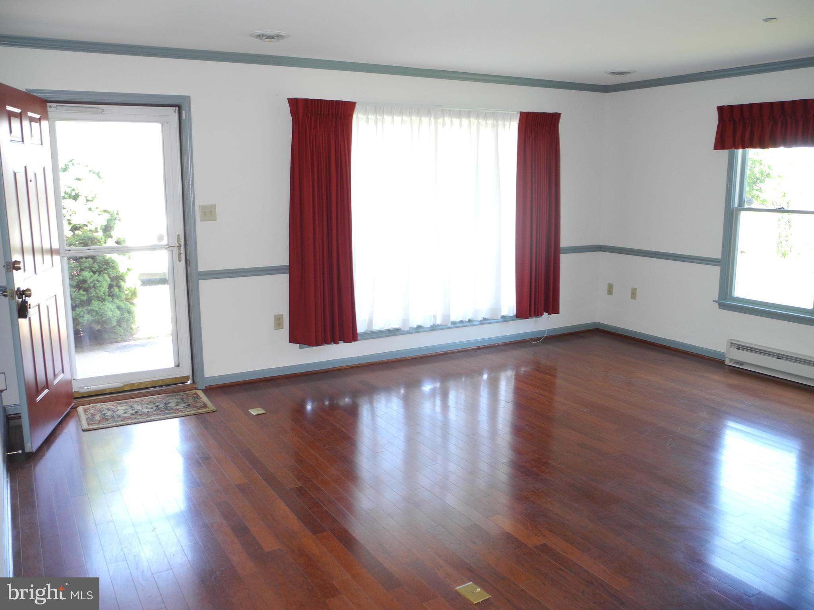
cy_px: 305
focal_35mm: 28
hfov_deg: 63.4
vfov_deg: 49.7
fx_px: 658
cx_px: 407
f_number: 2.8
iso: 139
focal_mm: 6
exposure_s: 1/37.5
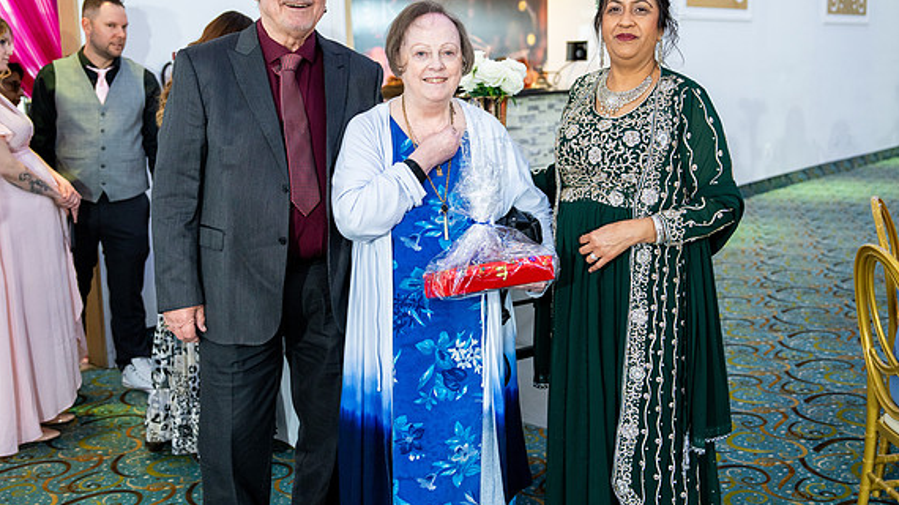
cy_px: 221
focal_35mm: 43
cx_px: 485
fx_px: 1025
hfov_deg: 47.3
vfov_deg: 27.7
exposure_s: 1/125
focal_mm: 37
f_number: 2.8
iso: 1600
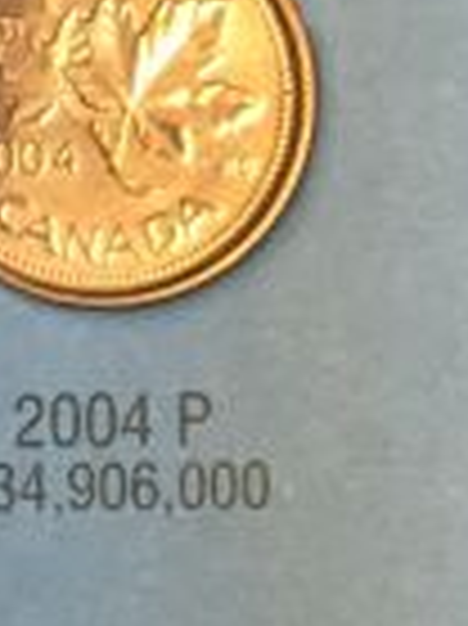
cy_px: -126
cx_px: 90
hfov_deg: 7.1
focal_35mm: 209
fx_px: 3773
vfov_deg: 9.4
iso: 64
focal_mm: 4.15
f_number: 2.2
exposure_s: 1/33
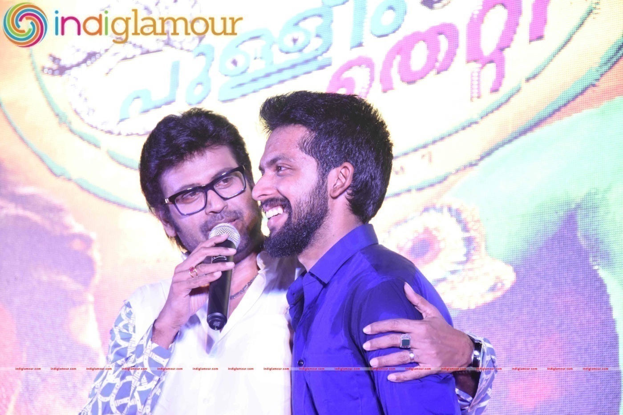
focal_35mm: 150
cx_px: 312
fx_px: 2595
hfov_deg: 13.7
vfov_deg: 9.1
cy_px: 208
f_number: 6.3
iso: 3200
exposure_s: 1/125
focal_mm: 100
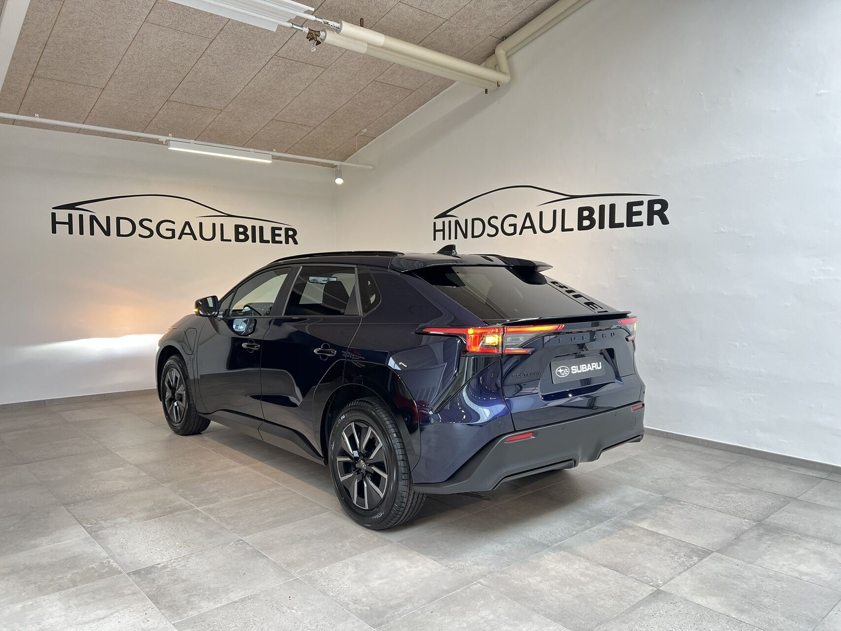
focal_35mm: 26
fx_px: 632
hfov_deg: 67.3
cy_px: 316
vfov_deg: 53.1
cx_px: 420
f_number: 1.5
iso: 100
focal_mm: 5.7
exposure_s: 1/121
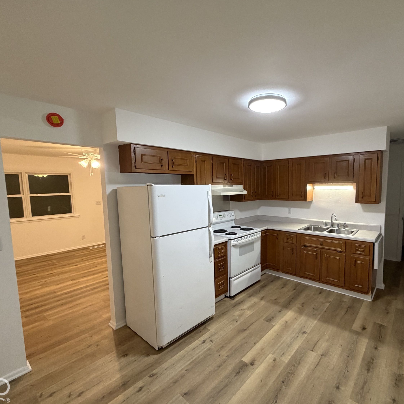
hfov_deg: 82.8
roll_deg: +0.7
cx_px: 245
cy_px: 207
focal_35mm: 17
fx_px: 224
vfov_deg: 84.0
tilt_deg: -6.2
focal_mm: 2.22
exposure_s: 1/60
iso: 400
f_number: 2.2
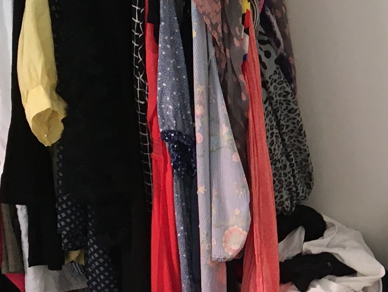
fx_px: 1402
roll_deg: +3.0
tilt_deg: -13.6
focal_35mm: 125
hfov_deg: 14.8
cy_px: 163
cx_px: 561
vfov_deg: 11.9
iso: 80
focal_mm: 4.15
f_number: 2.2
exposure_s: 1/33
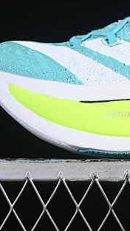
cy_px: 38
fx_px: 1232
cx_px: 171
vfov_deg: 10.7
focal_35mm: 201
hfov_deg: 6.0
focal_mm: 50
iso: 160
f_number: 8
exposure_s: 1/80
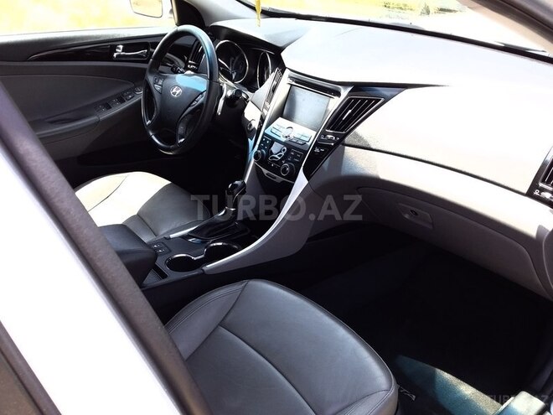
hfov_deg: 58.4
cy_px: 208
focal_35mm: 31
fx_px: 495
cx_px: 276
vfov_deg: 45.4
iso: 40
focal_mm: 3.3
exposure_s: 1/128
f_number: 2.2
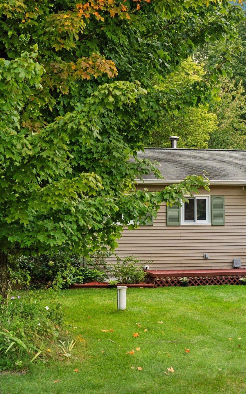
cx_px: 279
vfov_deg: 26.8
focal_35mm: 77
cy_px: 198
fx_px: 826
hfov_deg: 16.4
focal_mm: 50
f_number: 4.5
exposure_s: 1/125
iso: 320
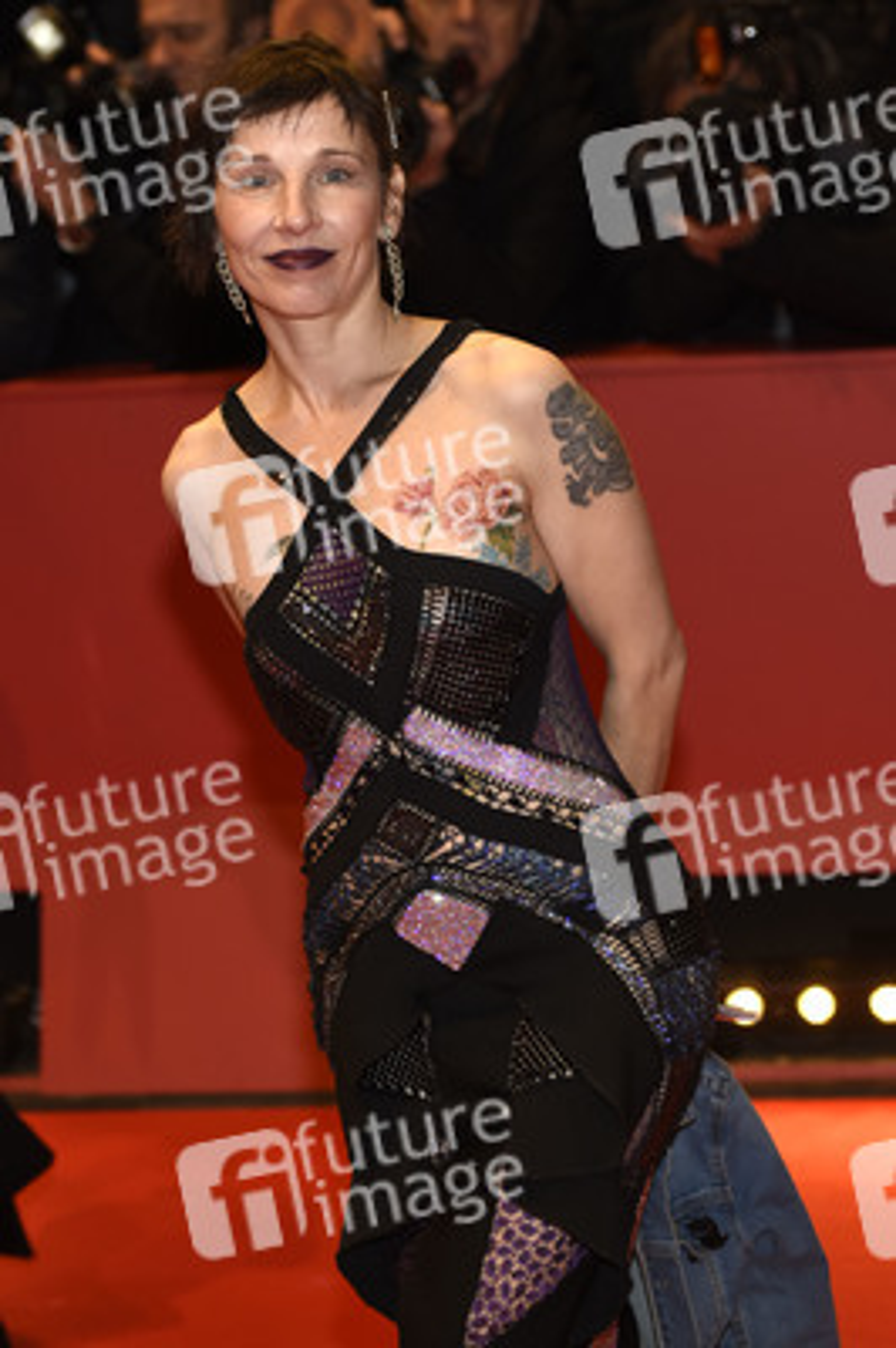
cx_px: 448
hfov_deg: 13.0
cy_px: 674
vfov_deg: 19.5
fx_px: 3926
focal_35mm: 105
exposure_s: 1/500
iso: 640
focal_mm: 70
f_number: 3.2
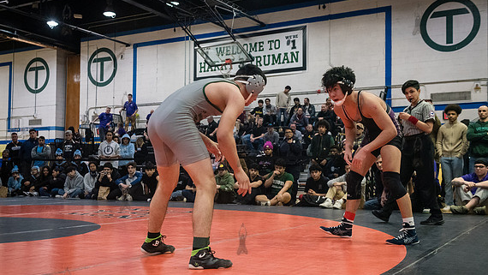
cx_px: 214
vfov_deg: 27.7
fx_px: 557
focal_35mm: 43
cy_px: 150
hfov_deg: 47.2
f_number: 4
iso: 8000
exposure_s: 1/400
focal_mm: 35
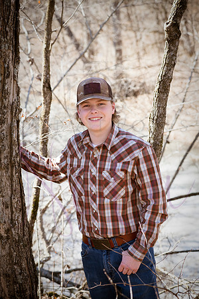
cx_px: 100
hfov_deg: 13.0
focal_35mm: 105
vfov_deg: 19.5
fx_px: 871
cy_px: 150
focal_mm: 105
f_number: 8
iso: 800
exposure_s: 1/320
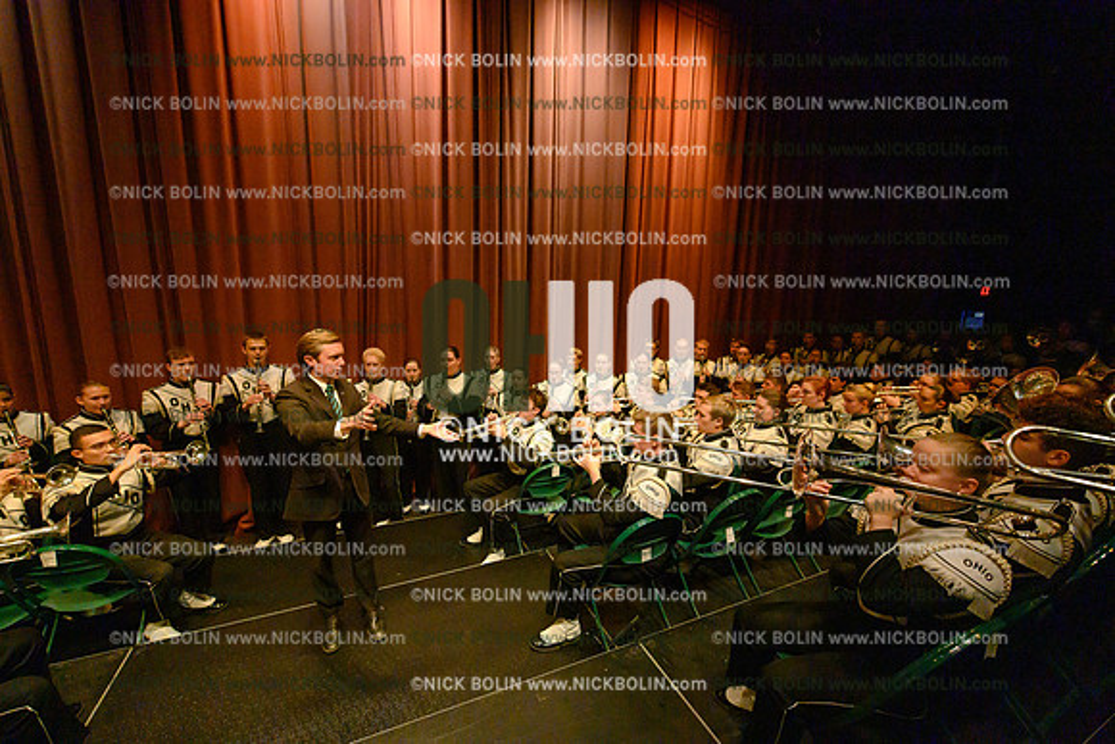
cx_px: 558
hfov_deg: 104.2
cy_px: 372
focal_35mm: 14
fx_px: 434
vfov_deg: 81.2
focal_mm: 14
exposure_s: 1/320
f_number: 2.8
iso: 25600
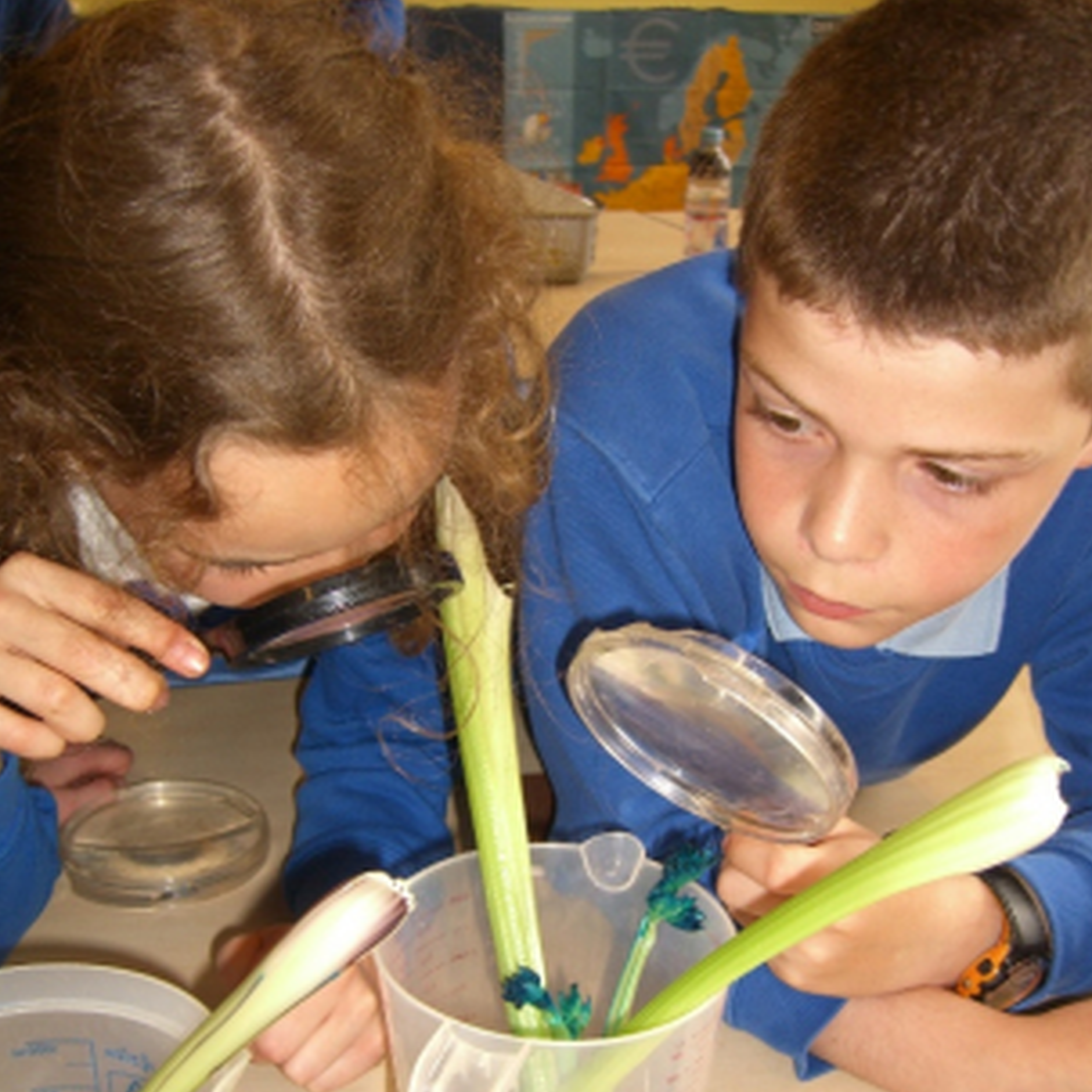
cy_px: 661
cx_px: 546
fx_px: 1642
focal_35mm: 46
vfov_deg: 36.6
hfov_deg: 36.8
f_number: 2.8
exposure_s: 1/60
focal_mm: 7.9
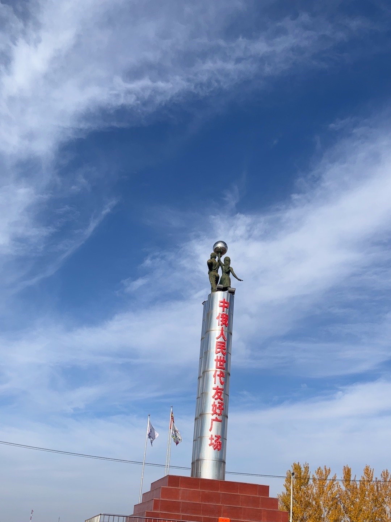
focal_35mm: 59
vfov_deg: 32.7
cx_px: 196
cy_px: 261
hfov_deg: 24.8
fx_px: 889
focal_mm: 5.7
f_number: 1.5
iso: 50
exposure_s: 1/5848
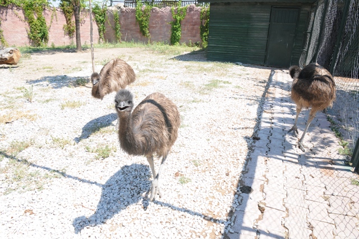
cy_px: 120
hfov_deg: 73.8
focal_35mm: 24
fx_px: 239
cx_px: 180
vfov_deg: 53.0
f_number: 8
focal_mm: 16
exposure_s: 1/200
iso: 200
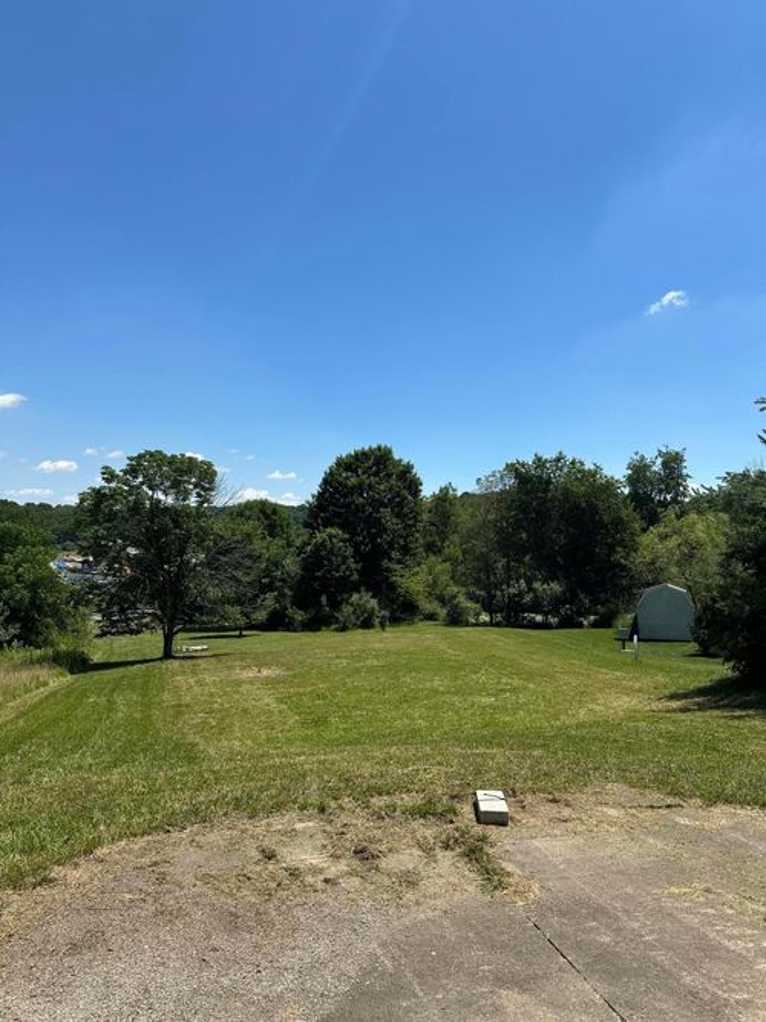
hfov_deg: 56.8
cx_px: 383
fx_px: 708
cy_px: 511
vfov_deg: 71.6
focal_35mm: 24
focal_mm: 6.86
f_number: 1.78
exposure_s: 1/5000
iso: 80
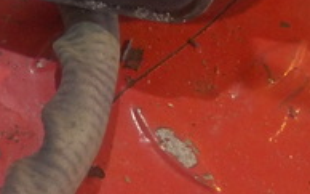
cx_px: -29
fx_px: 887
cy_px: -165
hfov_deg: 19.1
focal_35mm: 105
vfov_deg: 11.5
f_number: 3.3
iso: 180
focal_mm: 4.1
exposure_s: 1/30
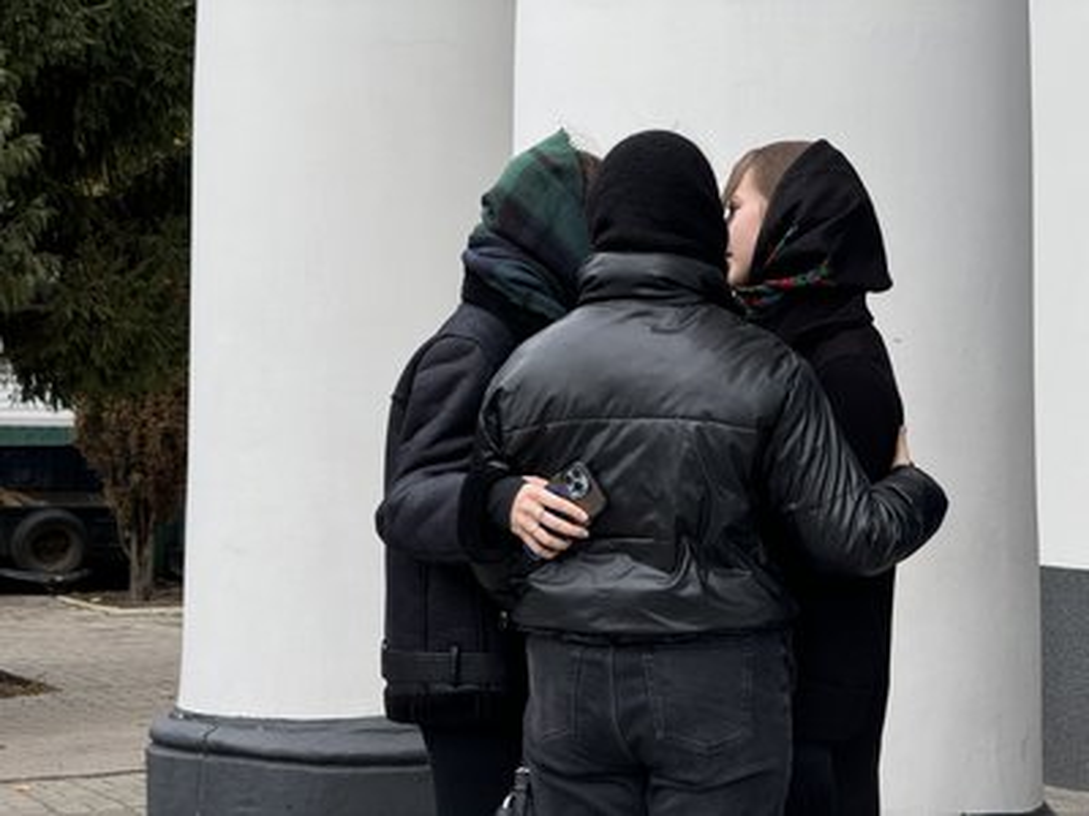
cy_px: 408
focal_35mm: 120
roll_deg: -0.4
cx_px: 544
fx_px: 3775
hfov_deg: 16.4
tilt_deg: +0.2
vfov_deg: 12.3
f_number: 2.8
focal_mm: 15.66
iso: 50
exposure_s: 1/147
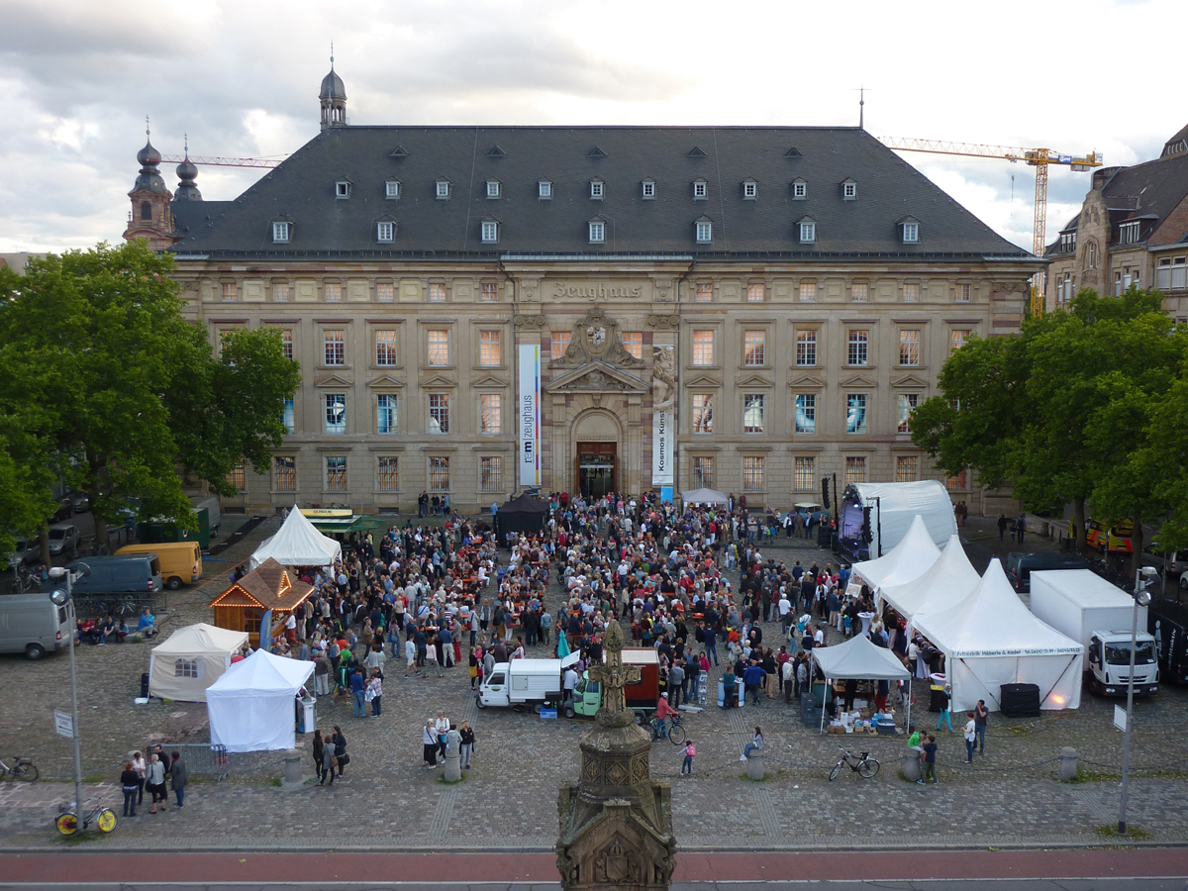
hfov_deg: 52.6
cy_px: 446
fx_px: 1201
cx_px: 594
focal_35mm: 35
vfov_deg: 40.7
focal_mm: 5.7
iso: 80
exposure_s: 1/80
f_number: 3.5
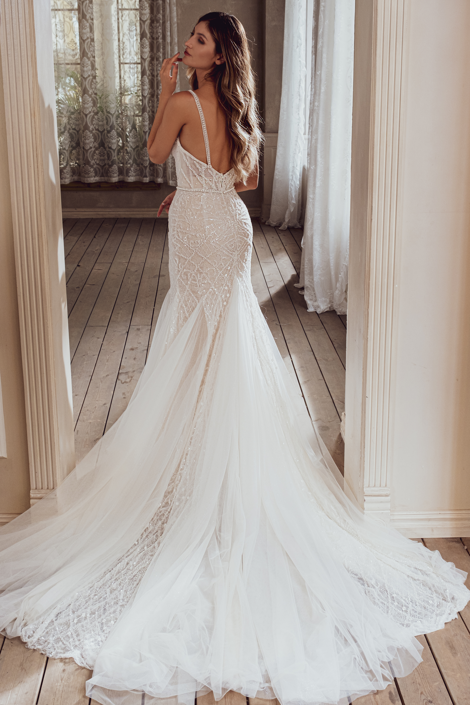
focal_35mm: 35
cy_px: 352
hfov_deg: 37.9
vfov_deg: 54.4
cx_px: 235
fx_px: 685
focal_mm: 23.5
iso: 500
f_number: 5.6
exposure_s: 1/160
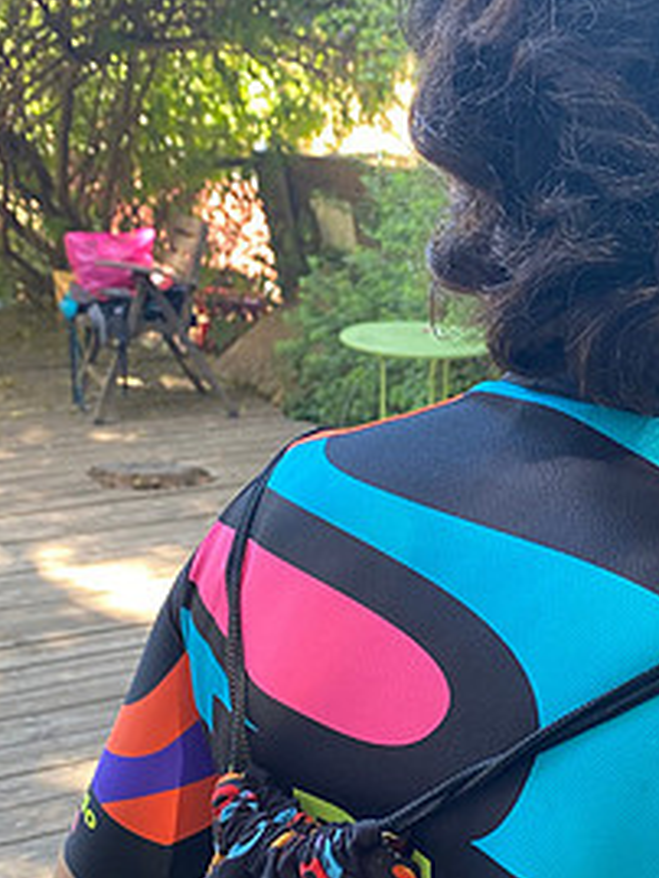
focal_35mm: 56
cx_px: 491
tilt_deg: -18.9
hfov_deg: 25.8
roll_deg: +0.0
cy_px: 601
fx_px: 1420
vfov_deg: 34.0
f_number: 1.8
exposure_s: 1/121
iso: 100
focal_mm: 4.25
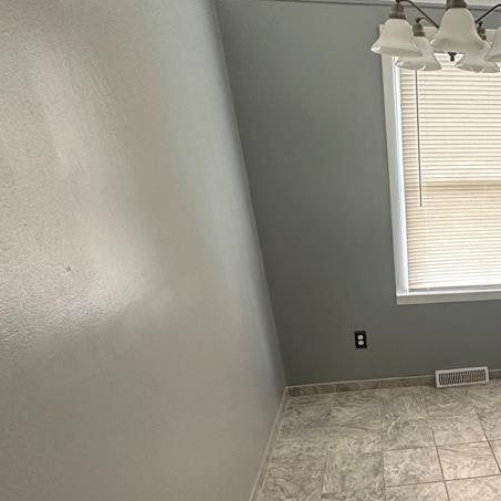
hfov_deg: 50.7
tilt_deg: -26.2
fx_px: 458
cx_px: 452
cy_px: 369
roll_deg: -0.1
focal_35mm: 28
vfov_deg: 54.9
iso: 320
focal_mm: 2.22
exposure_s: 1/86
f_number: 2.2
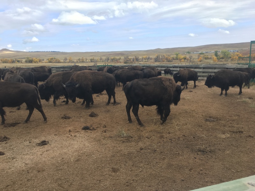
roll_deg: +3.1
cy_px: 96
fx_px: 214
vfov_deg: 48.2
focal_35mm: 29
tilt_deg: -10.1
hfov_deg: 61.7
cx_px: 128
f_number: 2.2
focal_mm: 4.15
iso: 25
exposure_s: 1/481
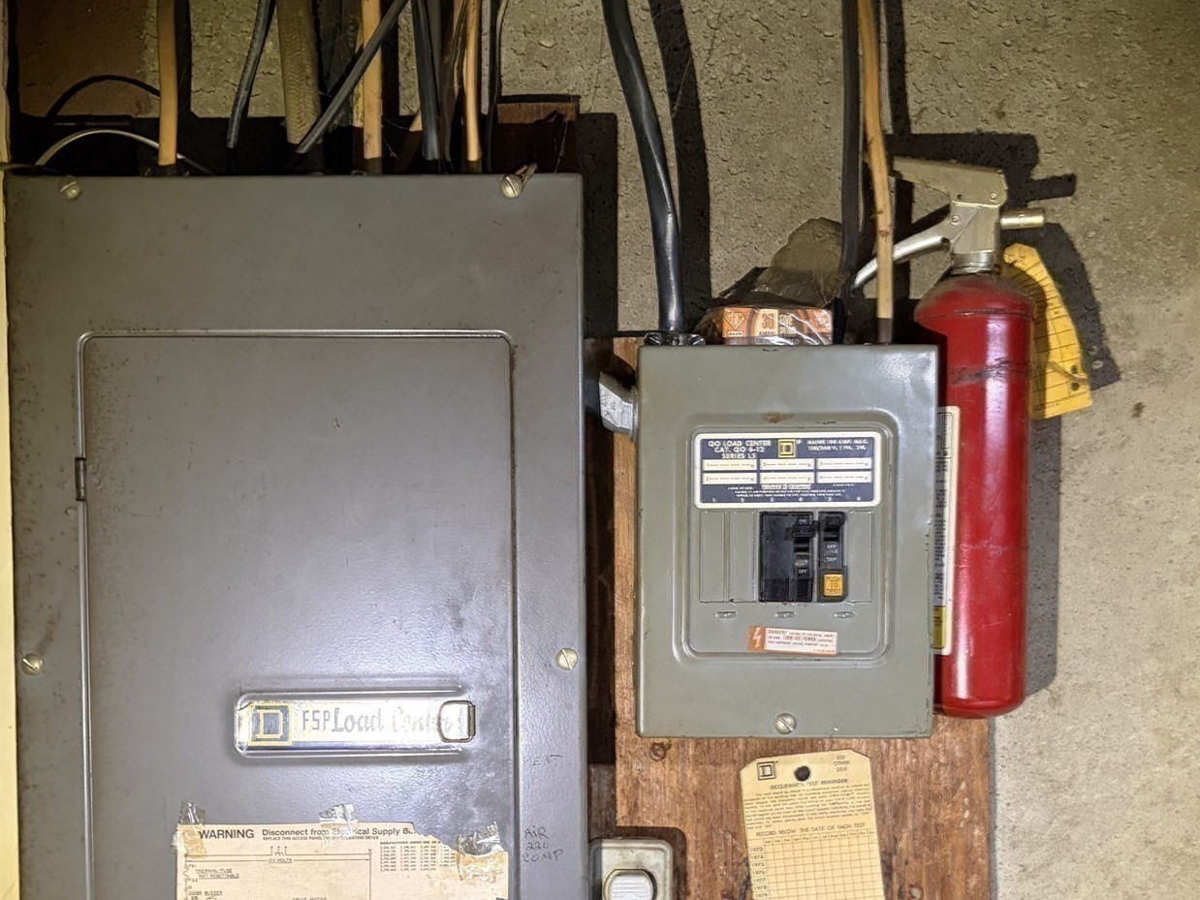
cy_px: 607
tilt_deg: -1.5
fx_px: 1491
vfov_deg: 33.3
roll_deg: +0.6
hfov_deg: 43.8
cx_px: 566
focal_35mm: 43
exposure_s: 1/60
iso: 250
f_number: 1.6
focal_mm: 5.96
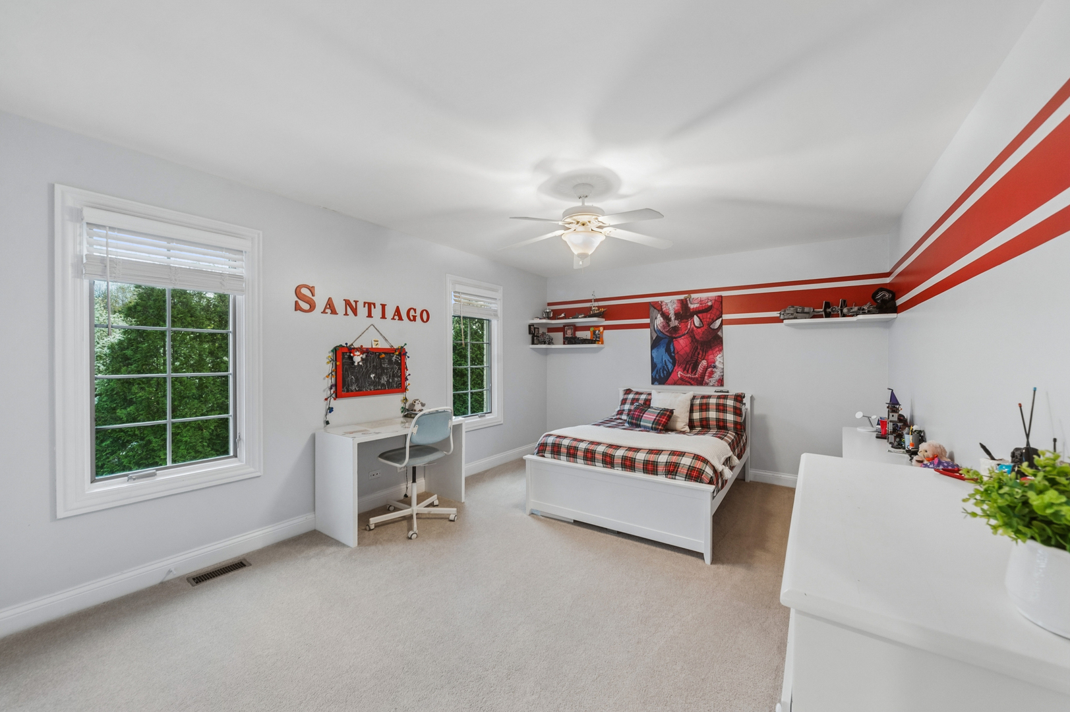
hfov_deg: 108.4
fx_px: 386
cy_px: 356
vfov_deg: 85.4
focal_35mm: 13
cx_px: 535
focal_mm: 13
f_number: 8
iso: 400
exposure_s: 1/4
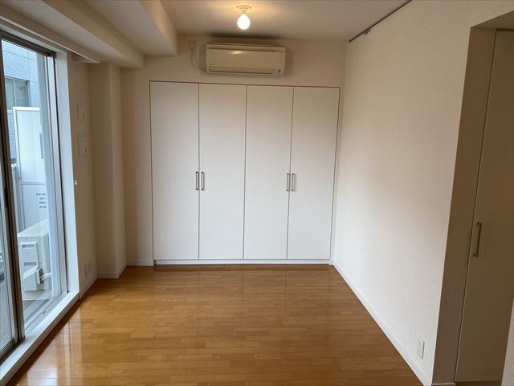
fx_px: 386
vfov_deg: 53.1
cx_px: 257
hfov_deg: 67.3
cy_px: 193
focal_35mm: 26
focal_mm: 4.25
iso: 32
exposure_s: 1/120
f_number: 1.8
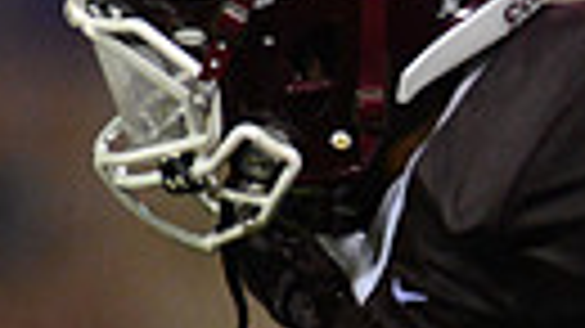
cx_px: 472
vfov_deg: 0.6
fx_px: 29026
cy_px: 483
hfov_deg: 1.2
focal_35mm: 1872
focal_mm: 400
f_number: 2.8
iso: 6400
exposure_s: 1/800
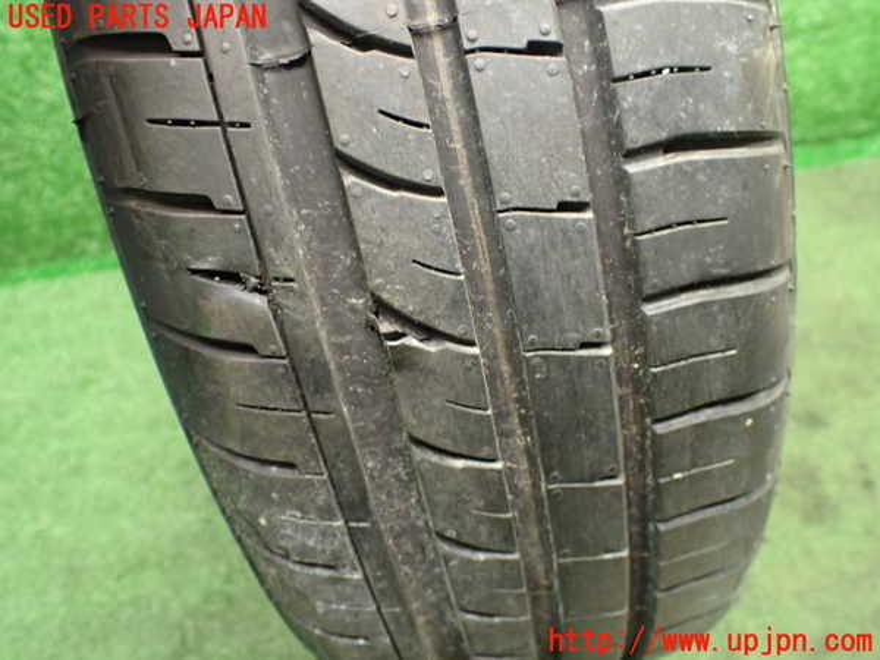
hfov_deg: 60.0
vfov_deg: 46.8
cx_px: 440
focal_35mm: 30
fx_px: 763
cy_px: 330
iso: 800
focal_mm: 5.4
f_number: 2.3
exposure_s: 1/30
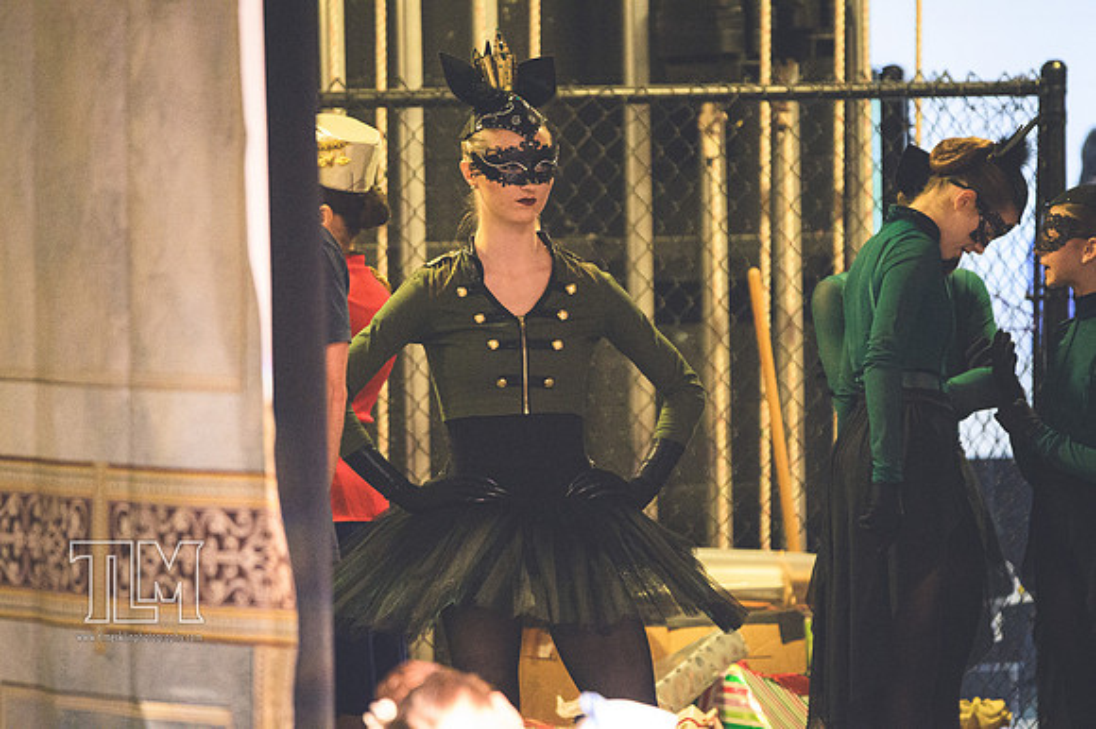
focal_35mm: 300
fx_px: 9128
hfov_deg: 6.9
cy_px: 364
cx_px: 548
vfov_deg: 4.6
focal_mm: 200
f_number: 2.8
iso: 12800
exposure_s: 1/200
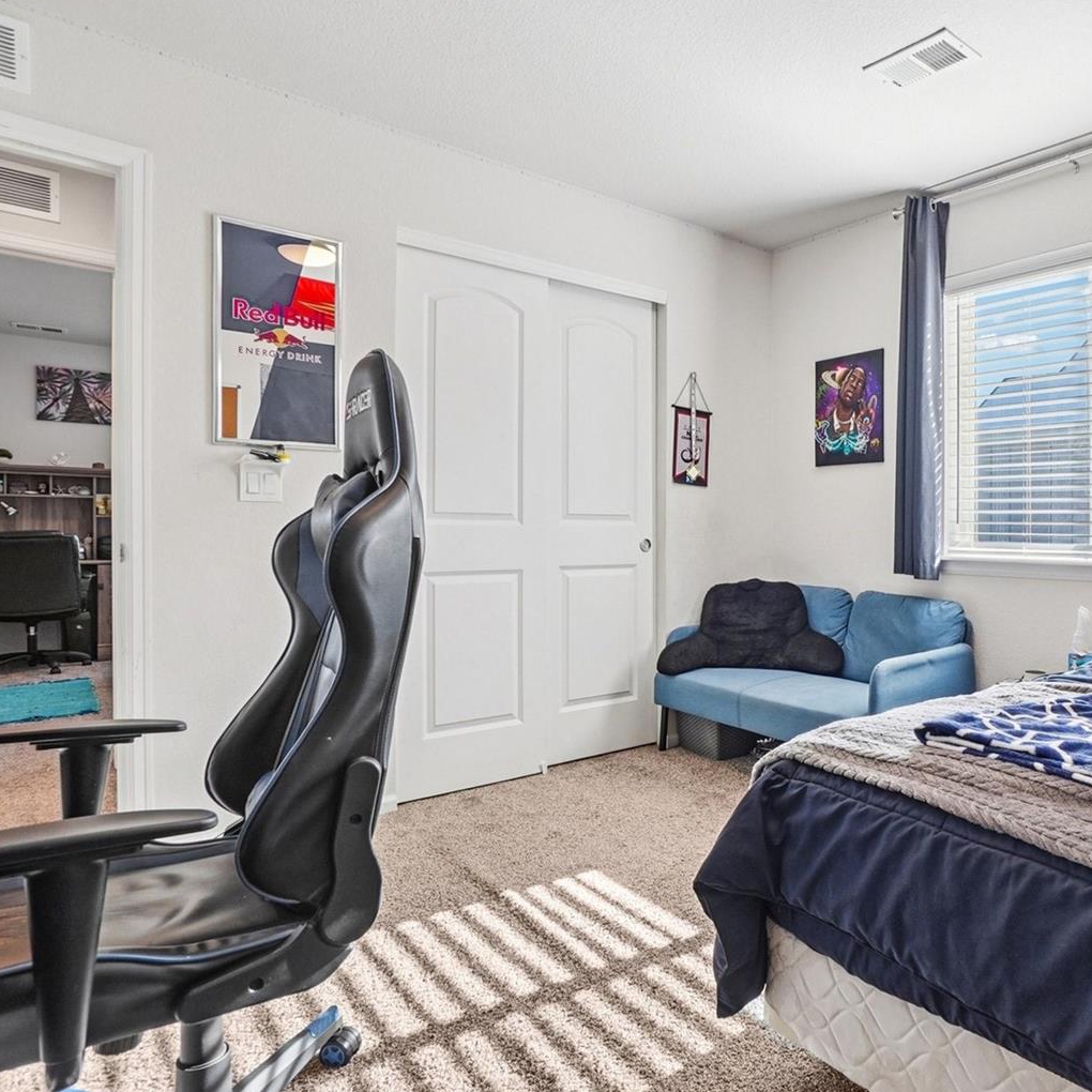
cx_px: 782
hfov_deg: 71.1
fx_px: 714
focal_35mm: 20
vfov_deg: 74.8
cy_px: 546
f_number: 8
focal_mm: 10
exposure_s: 1/30
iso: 250
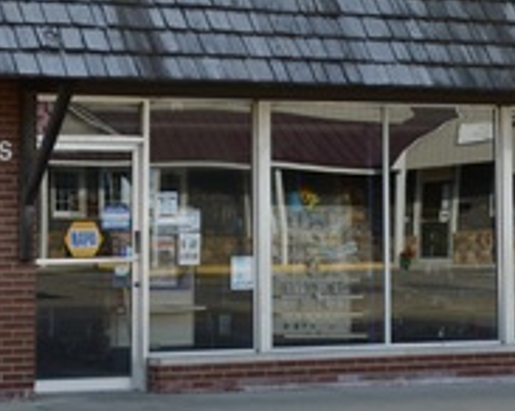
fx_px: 2253
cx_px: 183
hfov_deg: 13.0
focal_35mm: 148
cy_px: -42
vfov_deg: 10.3
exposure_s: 1/160
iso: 100
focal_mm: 30
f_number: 6.3
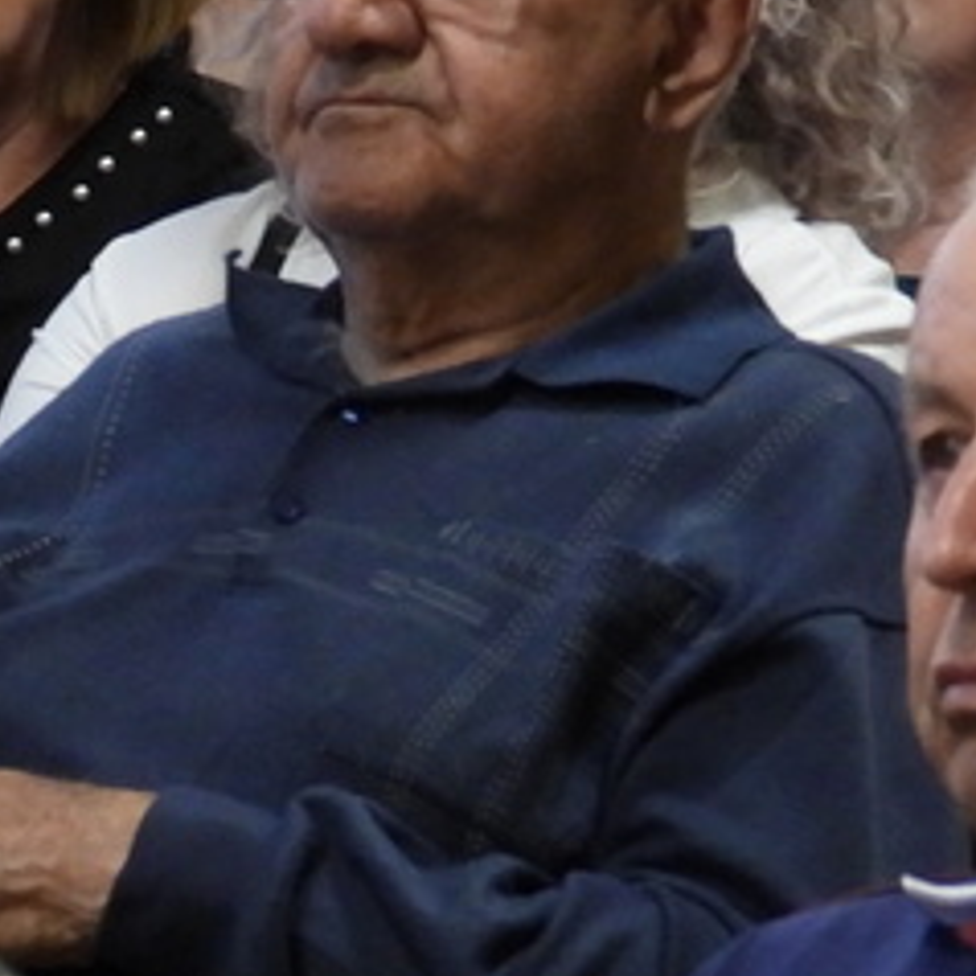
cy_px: 980
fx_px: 19171
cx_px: 94
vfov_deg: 2.9
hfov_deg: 2.9
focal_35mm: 601
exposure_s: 1/15
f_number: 4
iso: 450
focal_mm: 24.3
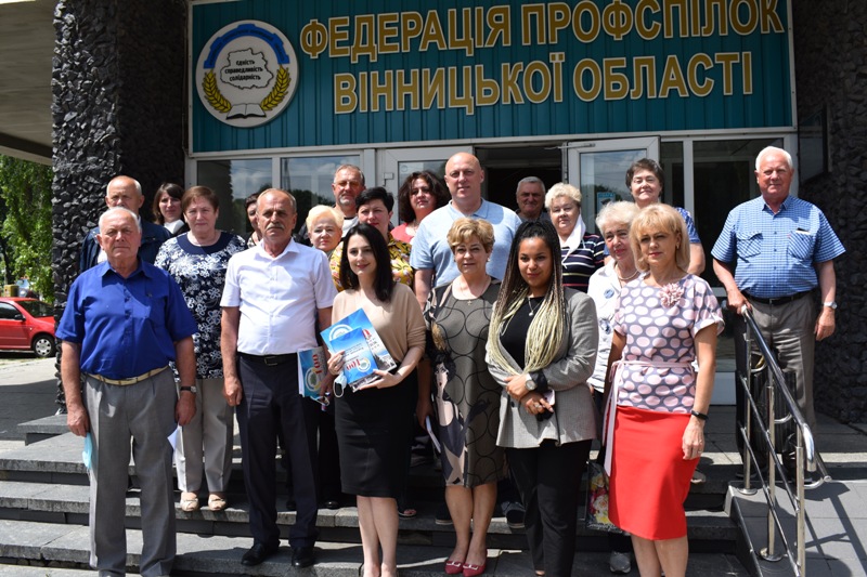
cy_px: 288
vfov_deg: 40.0
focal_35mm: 33
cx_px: 434
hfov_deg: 57.2
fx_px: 795
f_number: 9
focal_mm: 22
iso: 100
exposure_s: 1/320
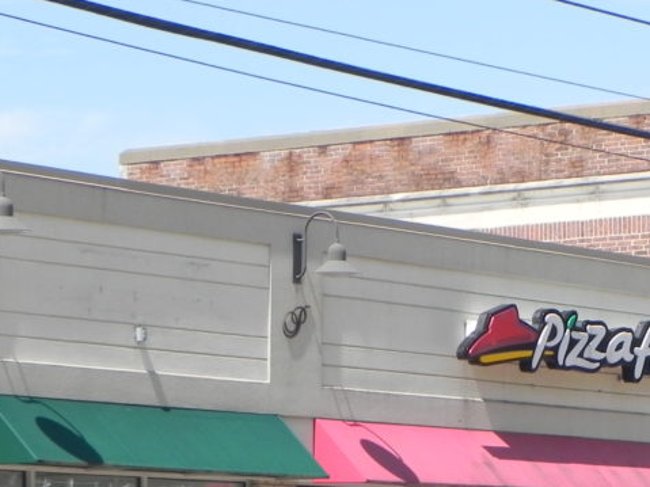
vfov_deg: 7.3
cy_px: 487
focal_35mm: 203
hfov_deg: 9.7
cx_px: 544
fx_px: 3811
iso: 160
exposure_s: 1/346
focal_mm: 16.9
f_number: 6.3
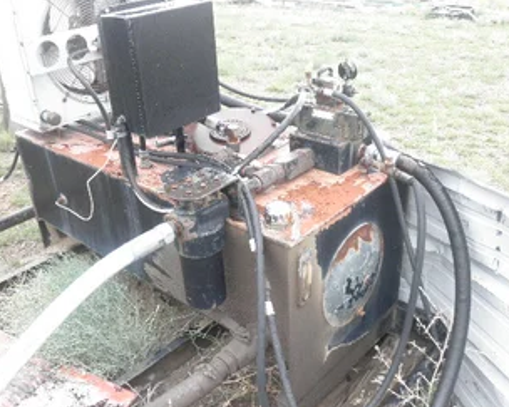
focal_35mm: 36
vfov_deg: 41.1
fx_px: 542
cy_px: 201
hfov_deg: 50.3
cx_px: 238
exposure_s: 1/30
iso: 125
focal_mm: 5
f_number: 3
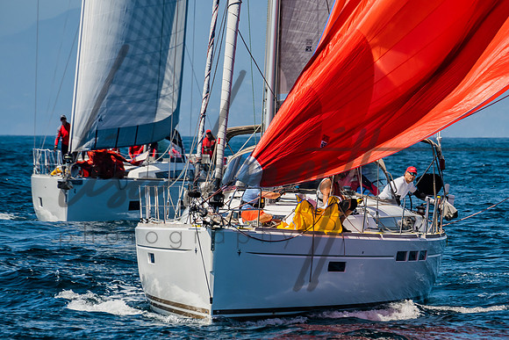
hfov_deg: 5.2
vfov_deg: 3.5
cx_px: 362
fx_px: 5555
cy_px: 203
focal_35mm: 393
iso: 160
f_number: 6.3
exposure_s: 1/500
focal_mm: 200
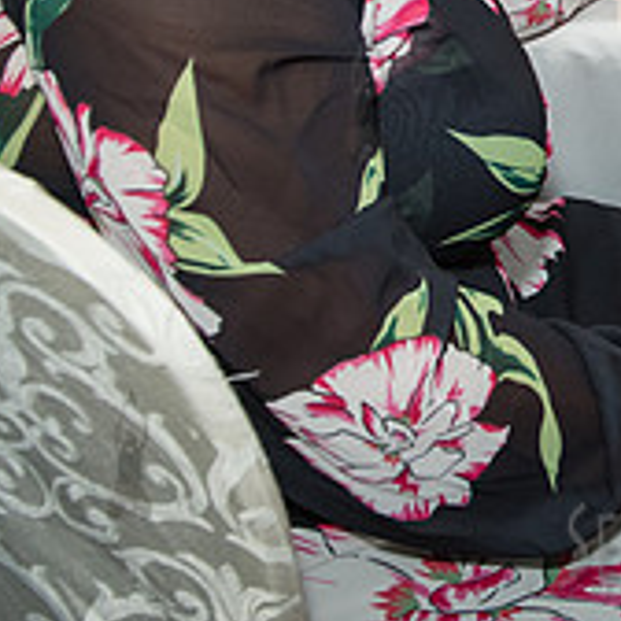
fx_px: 1847
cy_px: -101
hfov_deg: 17.1
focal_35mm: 91
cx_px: 958
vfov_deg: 18.2
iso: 1600
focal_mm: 28
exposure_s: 1/200
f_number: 3.5
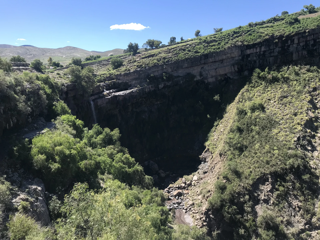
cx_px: 160
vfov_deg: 49.7
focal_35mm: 28
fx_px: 259
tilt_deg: -9.6
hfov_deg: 63.4
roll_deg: +1.3
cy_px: 120
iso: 20
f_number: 1.8
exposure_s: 1/1126
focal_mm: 3.99
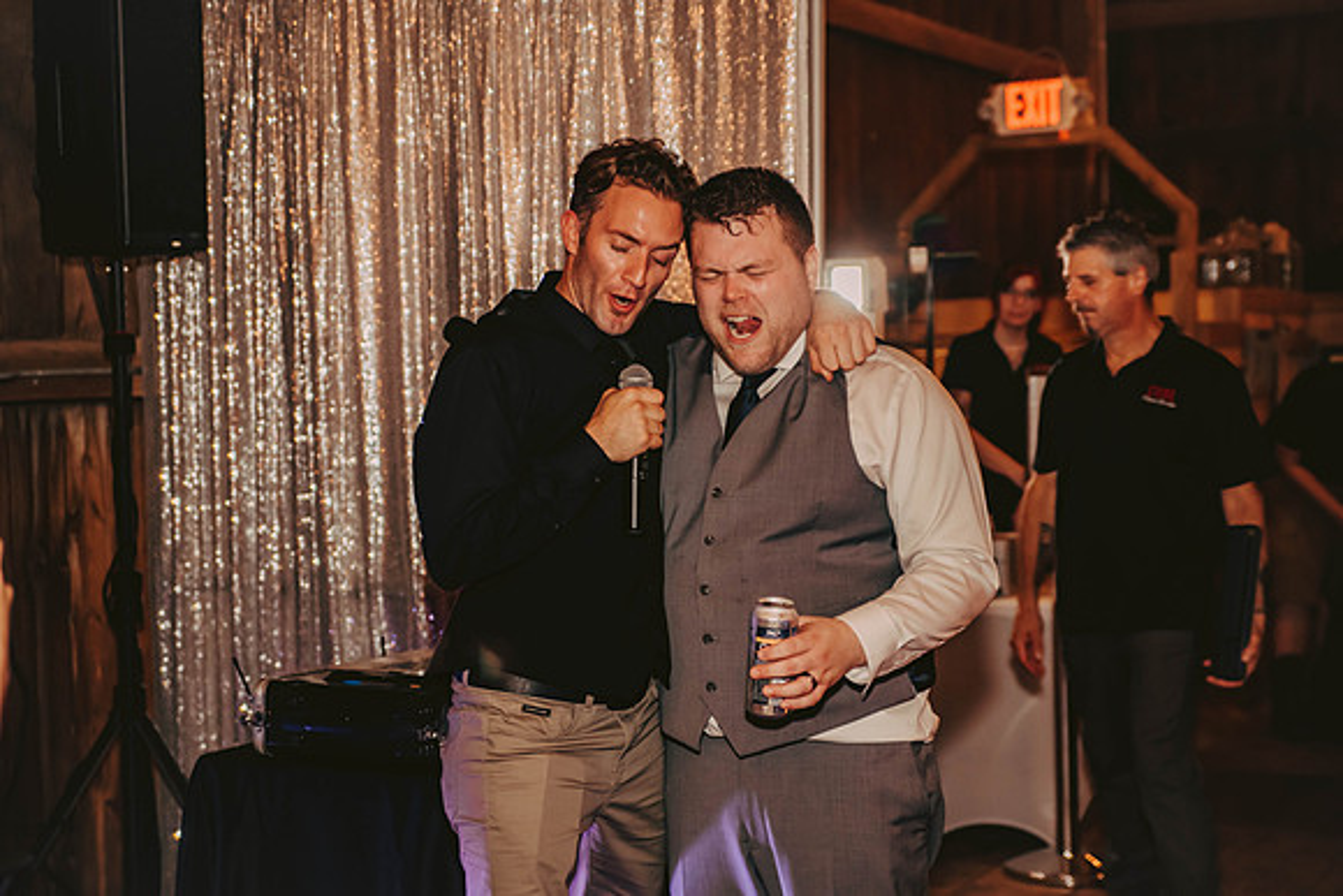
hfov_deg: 31.0
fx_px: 2425
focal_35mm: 65
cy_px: 448
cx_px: 672
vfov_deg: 20.9
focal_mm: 65
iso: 1250
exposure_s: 1/125
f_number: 2.8
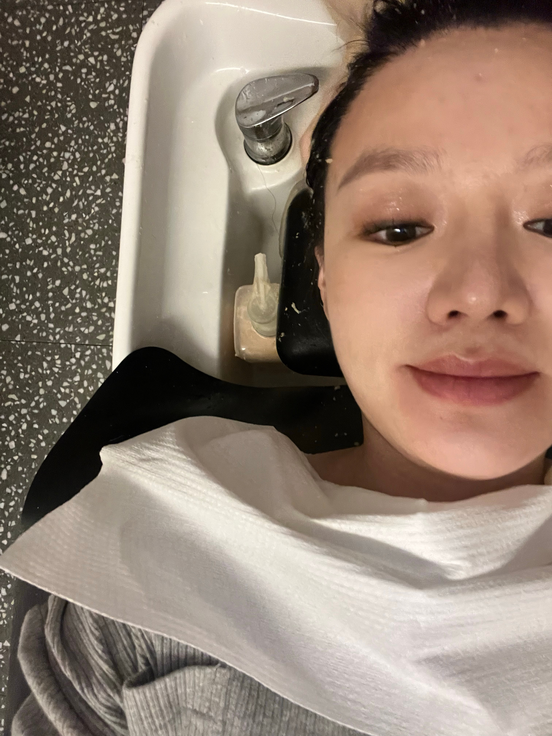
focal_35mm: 23
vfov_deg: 73.9
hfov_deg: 58.9
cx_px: 276
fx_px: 489
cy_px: 368
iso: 1000
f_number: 2.2
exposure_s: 1/15
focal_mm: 2.71
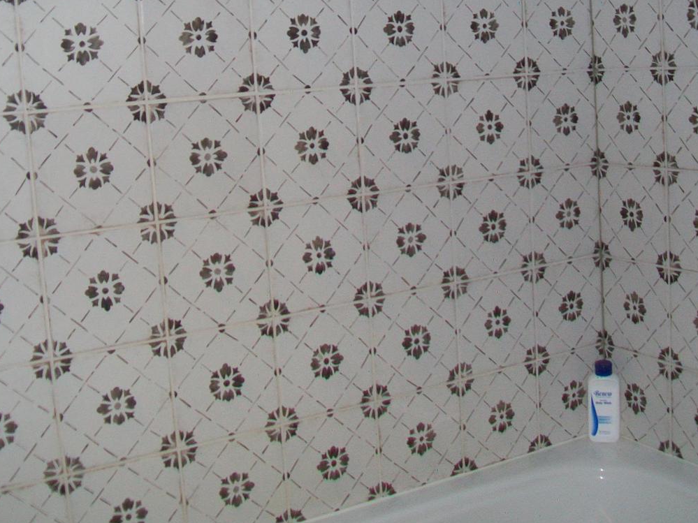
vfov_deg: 29.5
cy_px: 182
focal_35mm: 49
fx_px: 988
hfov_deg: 38.9
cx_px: 349
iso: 64
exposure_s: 1/60
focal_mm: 6.1
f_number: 2.7
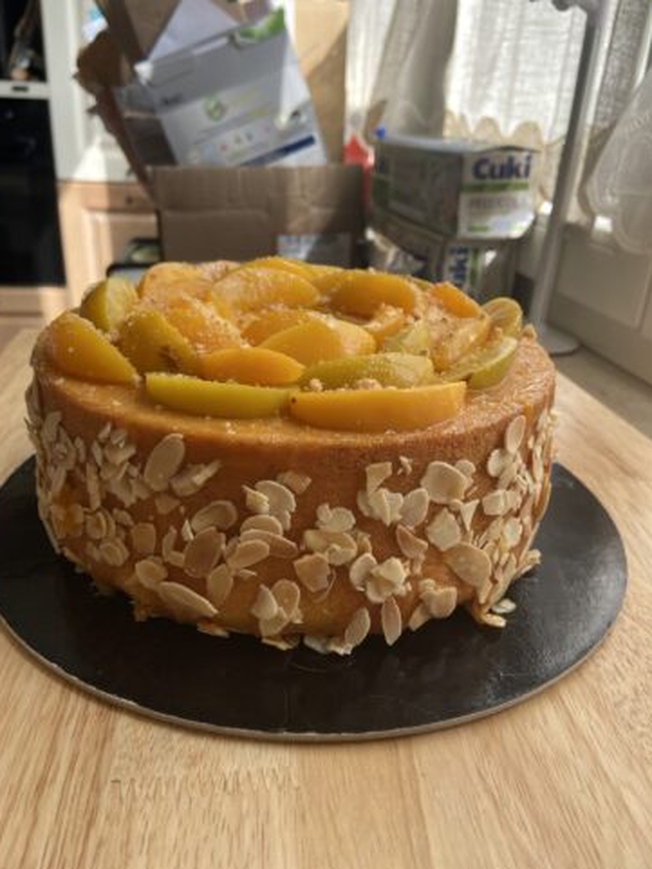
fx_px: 678
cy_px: 423
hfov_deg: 51.4
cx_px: 319
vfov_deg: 65.3
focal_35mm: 27
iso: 80
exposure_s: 1/122
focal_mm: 4.25
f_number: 1.8
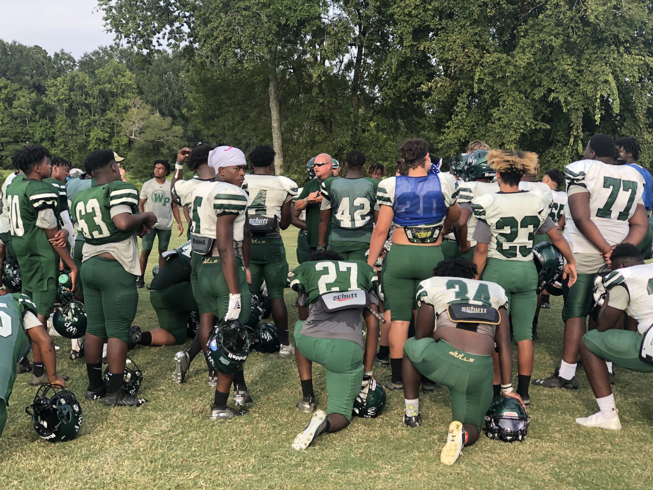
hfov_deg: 33.8
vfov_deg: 25.7
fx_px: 1075
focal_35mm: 57
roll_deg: -0.8
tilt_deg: -5.0
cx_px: 326
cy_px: 245
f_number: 2.8
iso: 20
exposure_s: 1/125
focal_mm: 6.6
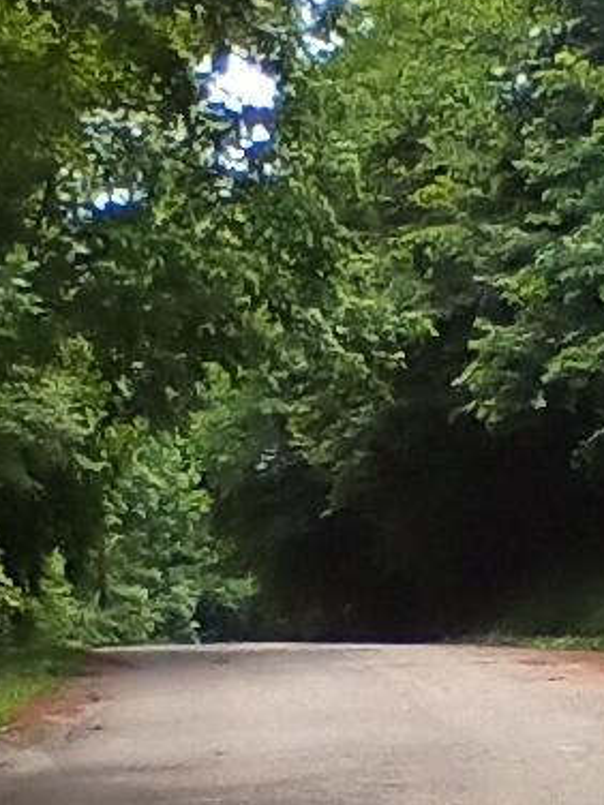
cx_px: 480
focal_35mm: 132
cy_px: 689
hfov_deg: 11.2
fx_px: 3071
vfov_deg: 14.8
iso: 100
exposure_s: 1/487
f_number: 2.4
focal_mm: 2.38
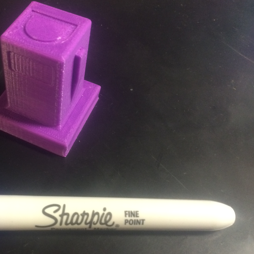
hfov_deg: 38.7
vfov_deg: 40.0
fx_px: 349
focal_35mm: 42
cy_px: 125
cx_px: 56
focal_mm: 4.12
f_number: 2.2
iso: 320
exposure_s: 1/15
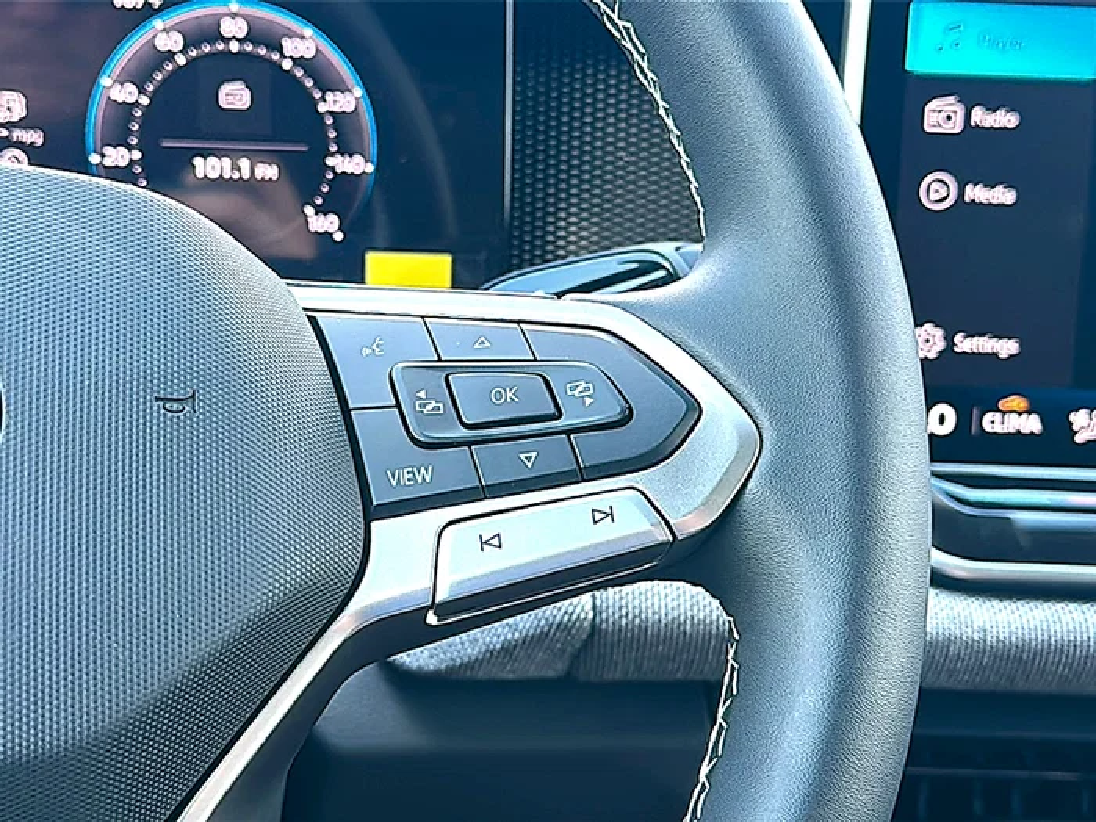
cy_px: 411
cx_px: 548
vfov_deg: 30.3
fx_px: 1520
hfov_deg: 39.7
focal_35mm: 48
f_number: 1.78
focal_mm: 6.86
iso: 100
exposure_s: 1/178
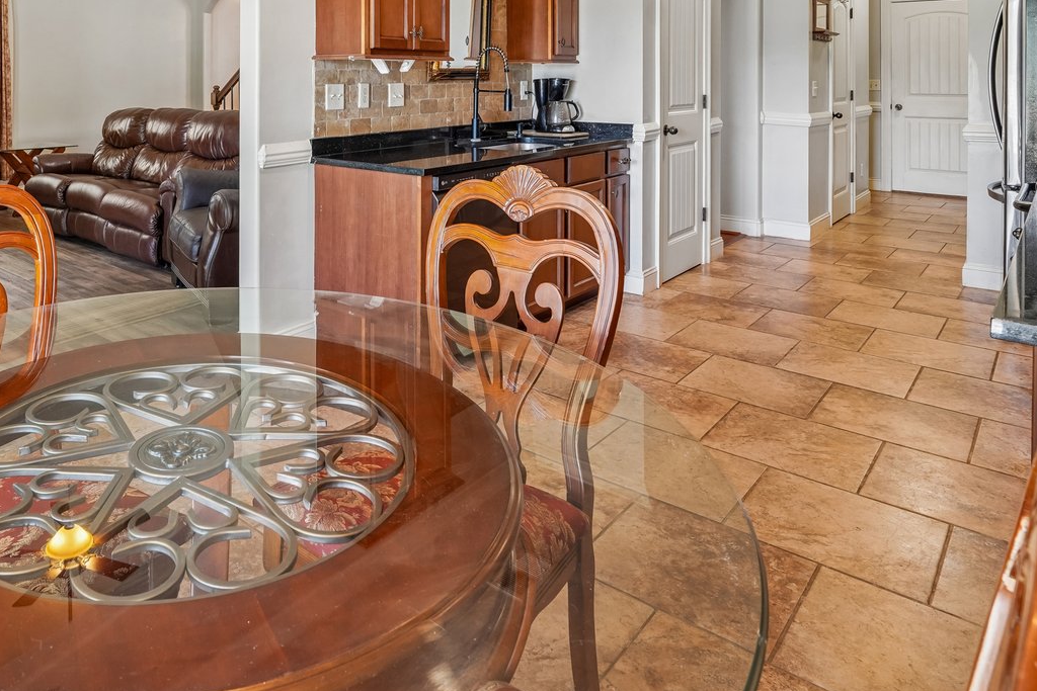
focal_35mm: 26
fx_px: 749
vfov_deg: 45.2
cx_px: 322
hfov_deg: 66.9
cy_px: 74
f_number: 8
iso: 400
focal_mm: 13
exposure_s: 1/5
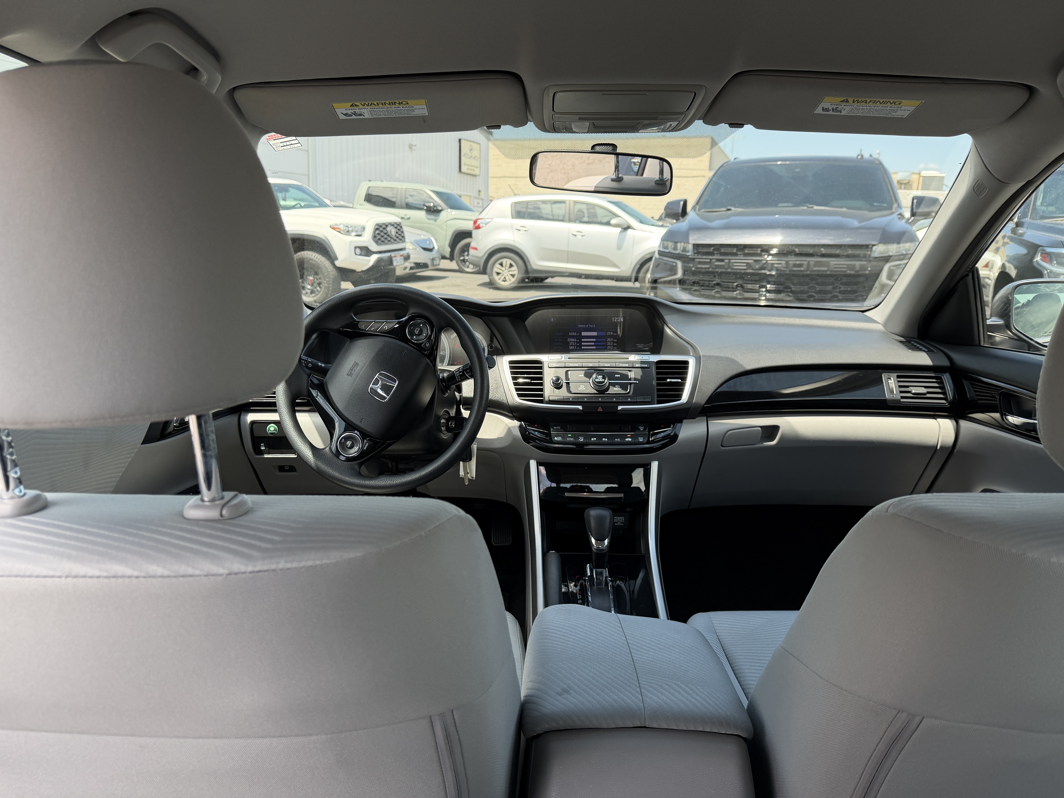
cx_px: 532
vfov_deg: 56.8
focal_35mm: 24
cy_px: 399
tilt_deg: -12.2
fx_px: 738
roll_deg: -1.8
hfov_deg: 71.6
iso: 100
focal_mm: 6.76
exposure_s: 1/780
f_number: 1.78
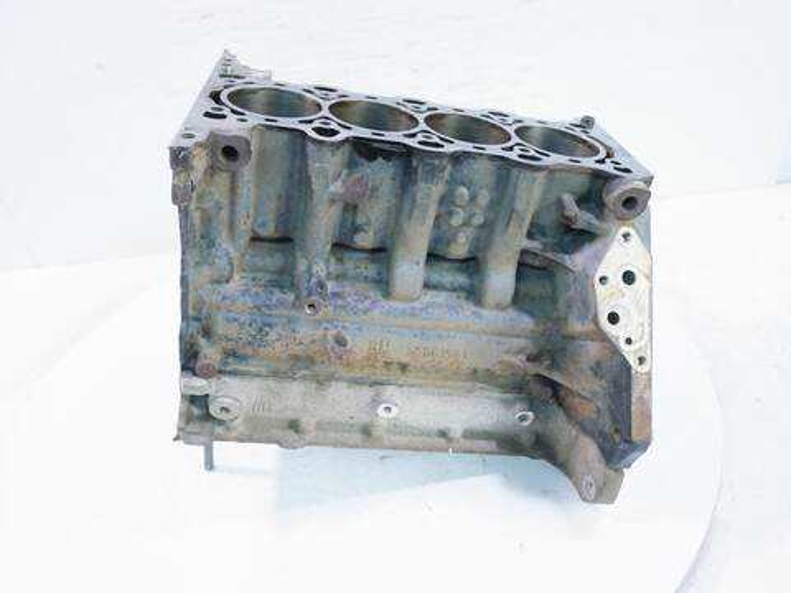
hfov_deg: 63.4
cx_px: 396
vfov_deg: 49.7
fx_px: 640
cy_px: 296
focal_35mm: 28
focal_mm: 14
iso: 640
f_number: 3.6
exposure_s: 1/60
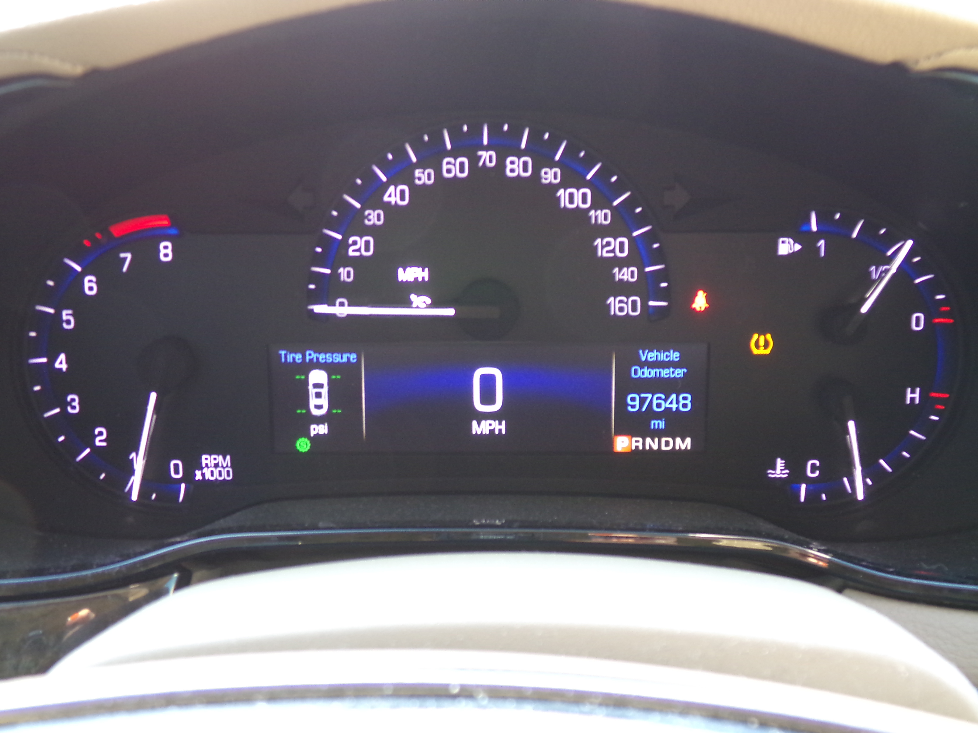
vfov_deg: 38.7
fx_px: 1045
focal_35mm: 37
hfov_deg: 50.1
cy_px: 366
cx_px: 489
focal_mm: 6.6
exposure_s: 1/17
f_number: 4
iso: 327
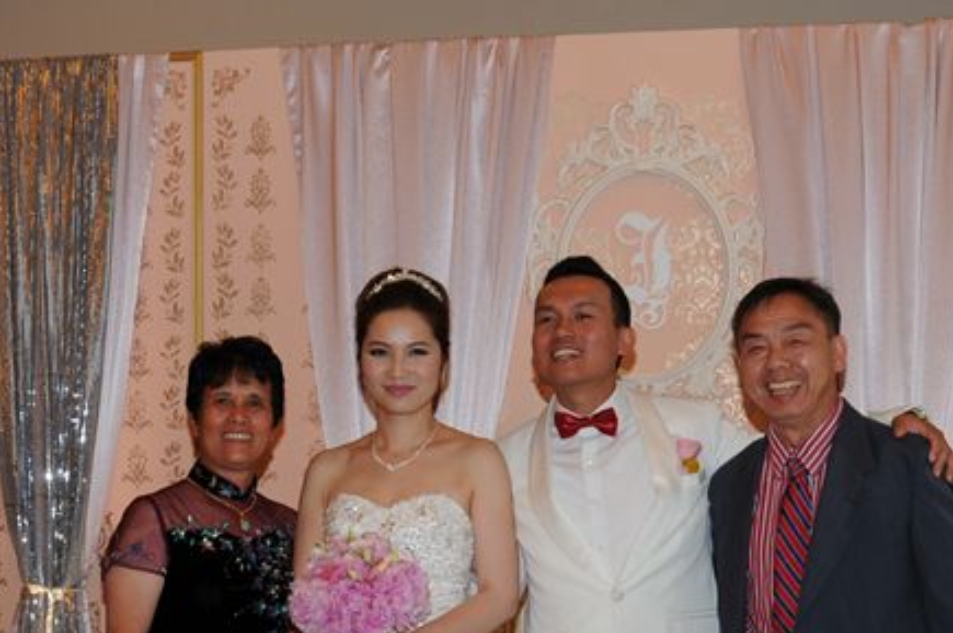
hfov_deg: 27.3
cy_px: 517
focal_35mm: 74
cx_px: 504
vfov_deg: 18.2
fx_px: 1961
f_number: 5.6
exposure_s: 1/40
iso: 200
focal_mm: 21
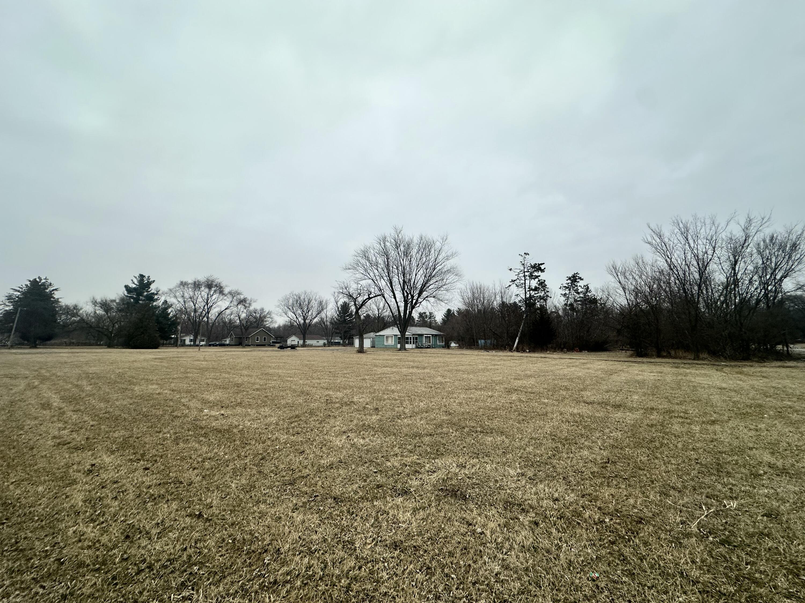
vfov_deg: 85.7
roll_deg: -0.3
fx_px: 326
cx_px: 402
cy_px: 302
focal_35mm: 14
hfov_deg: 102.1
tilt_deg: +7.2
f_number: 2.2
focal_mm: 2.22
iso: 80
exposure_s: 1/99
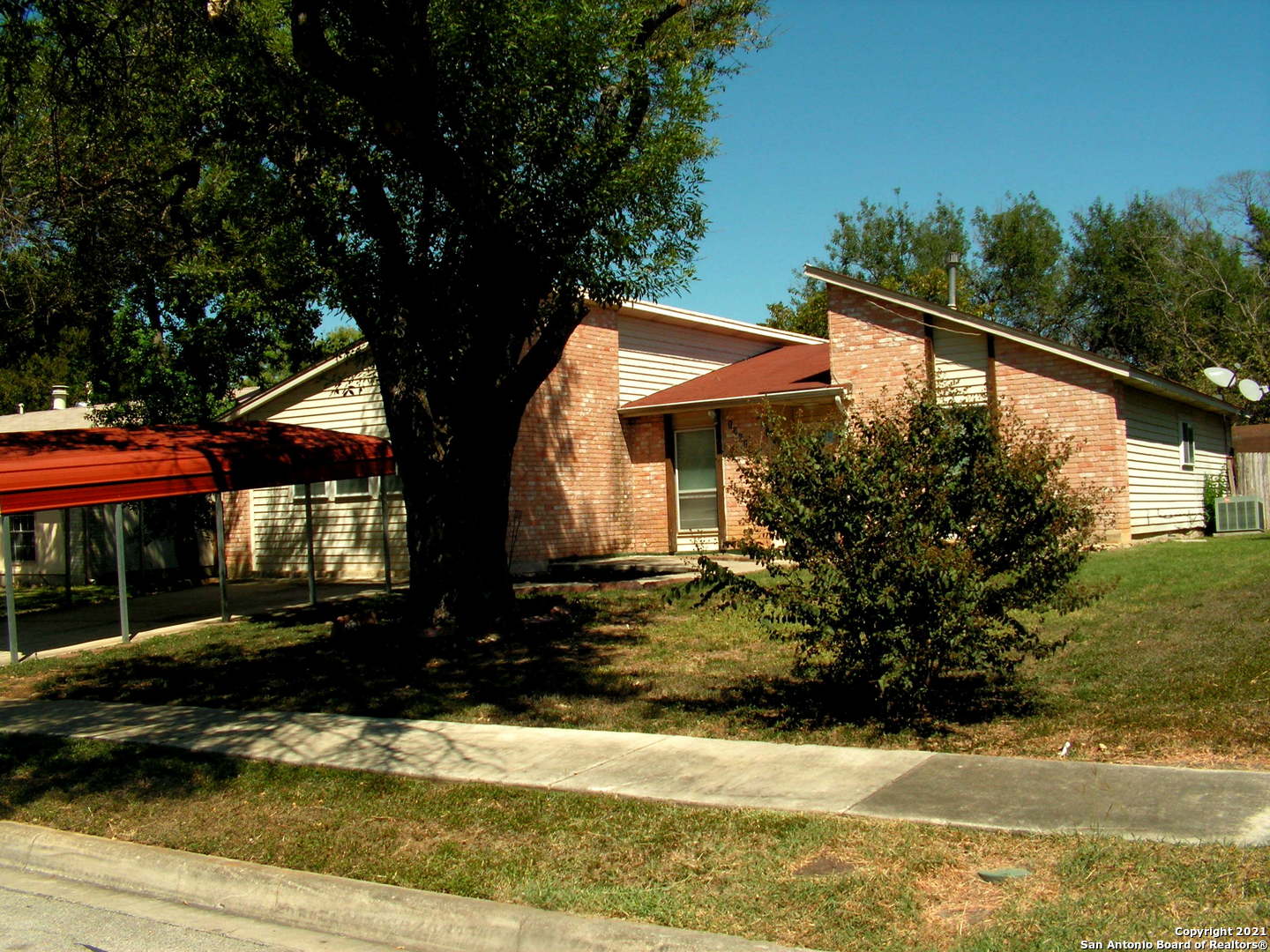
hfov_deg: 51.4
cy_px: 476
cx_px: 635
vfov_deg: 39.7
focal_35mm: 36
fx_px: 1321
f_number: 4.8
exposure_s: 1/400
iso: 50
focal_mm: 6
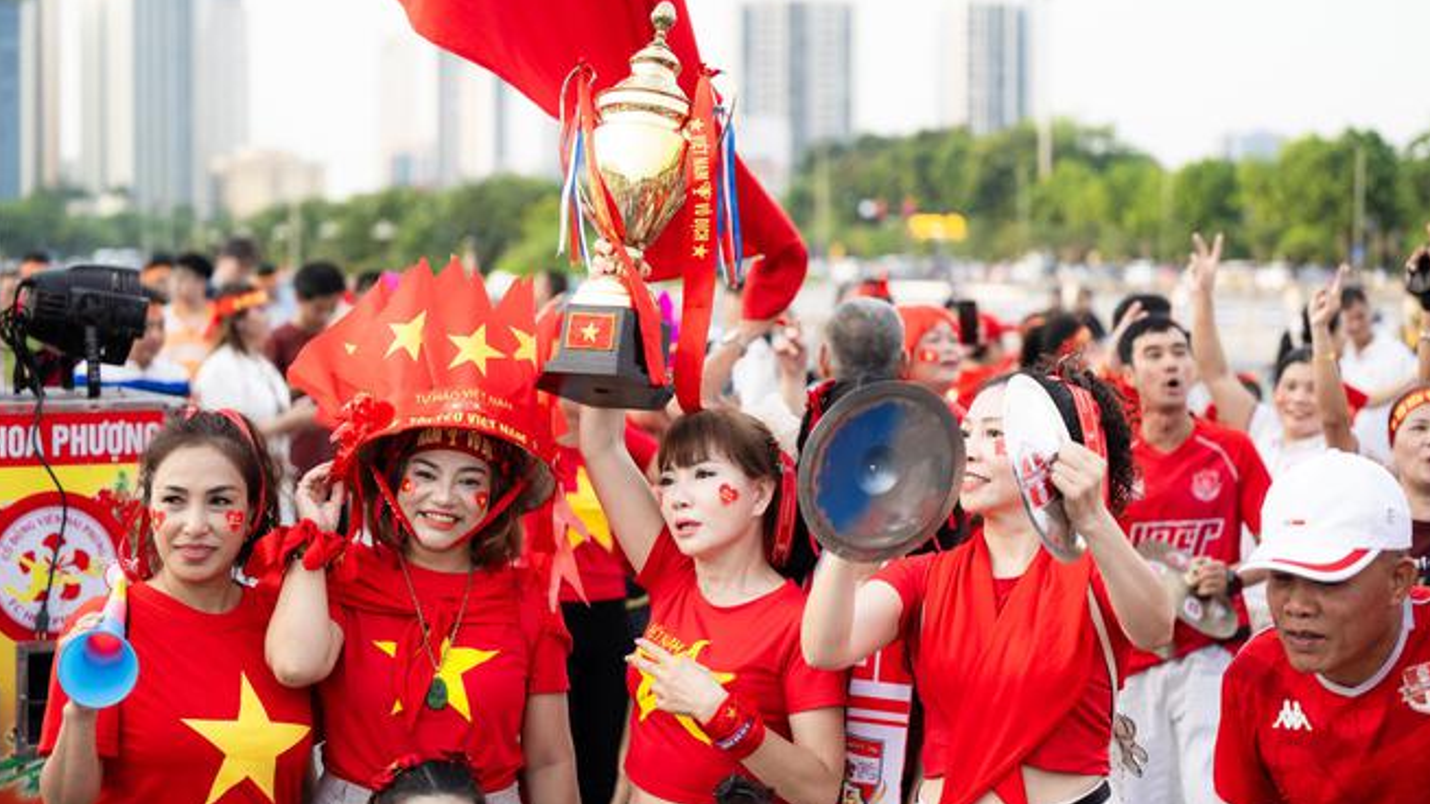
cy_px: 352
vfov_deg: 16.3
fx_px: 2806
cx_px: 717
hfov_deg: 28.6
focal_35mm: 74
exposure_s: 1/800
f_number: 2.8
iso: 400
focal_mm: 70
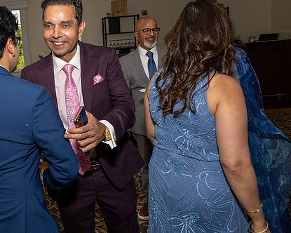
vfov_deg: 39.0
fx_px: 327
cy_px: 92
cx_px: 55
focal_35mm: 38
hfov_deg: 45.4
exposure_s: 1/250
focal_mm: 24
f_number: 8
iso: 640
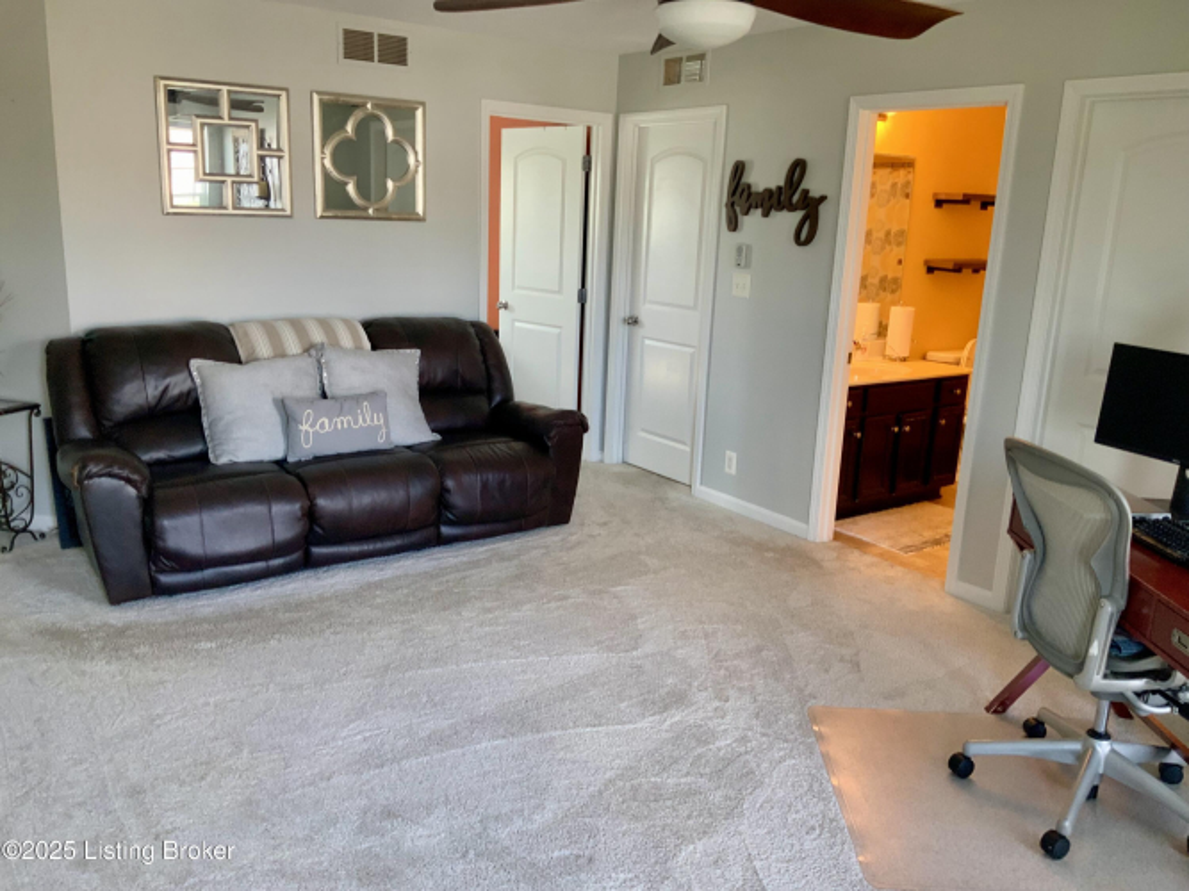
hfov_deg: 61.7
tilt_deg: -12.5
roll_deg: -2.0
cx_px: 594
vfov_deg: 48.2
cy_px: 446
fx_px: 996
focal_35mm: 29
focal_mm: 3
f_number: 1.8
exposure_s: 1/60
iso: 80
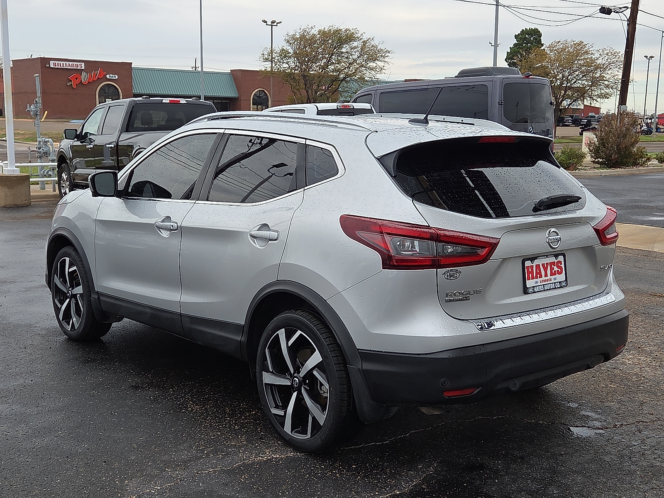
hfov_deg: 42.9
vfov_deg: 32.9
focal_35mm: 44
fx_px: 844
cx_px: 332
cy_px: 249
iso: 76
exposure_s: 1/1429
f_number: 1.8
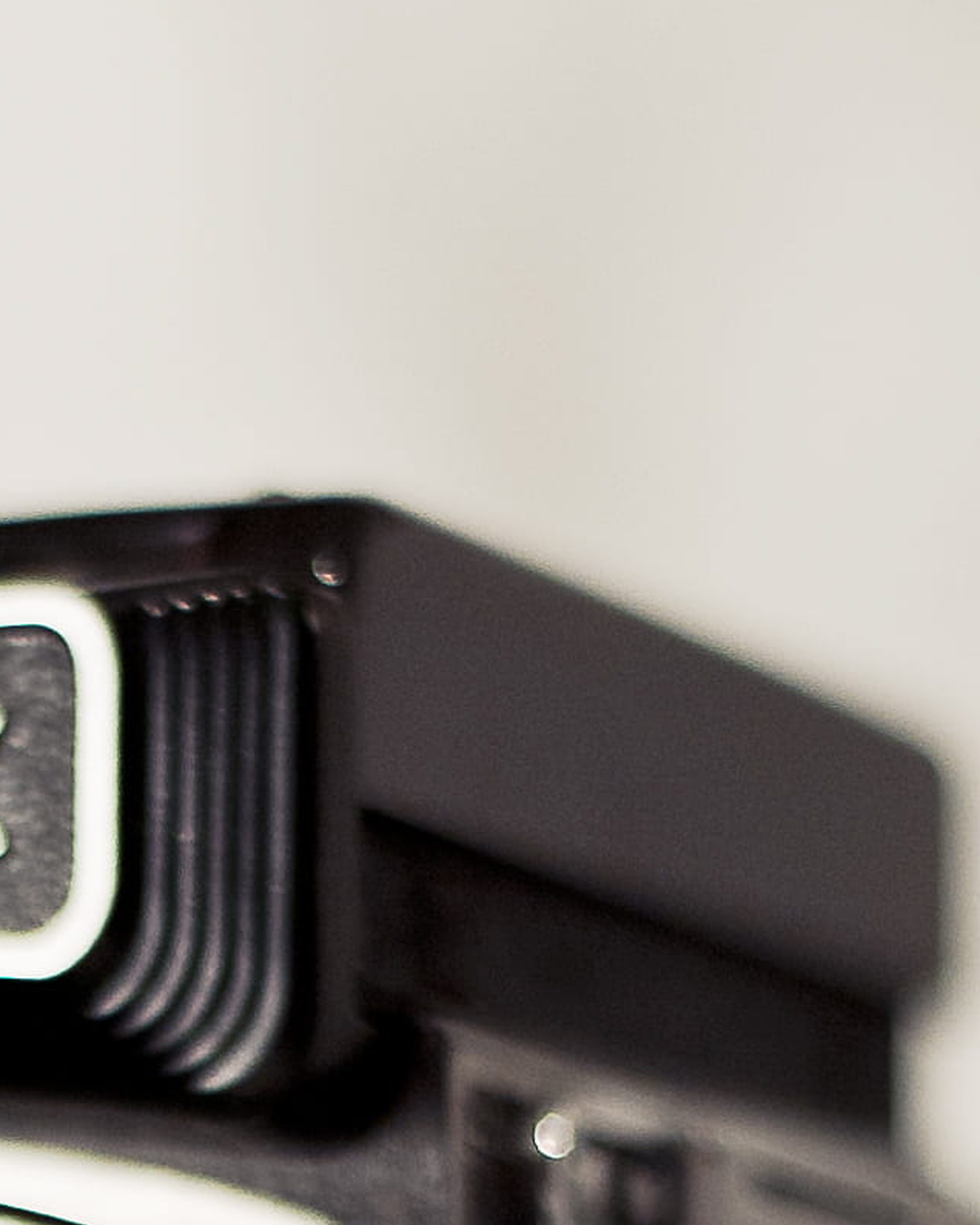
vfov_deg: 7.7
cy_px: 2208
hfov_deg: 6.3
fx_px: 8846
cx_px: -250
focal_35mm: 244
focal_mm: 50
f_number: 2.5
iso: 200
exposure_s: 1/125
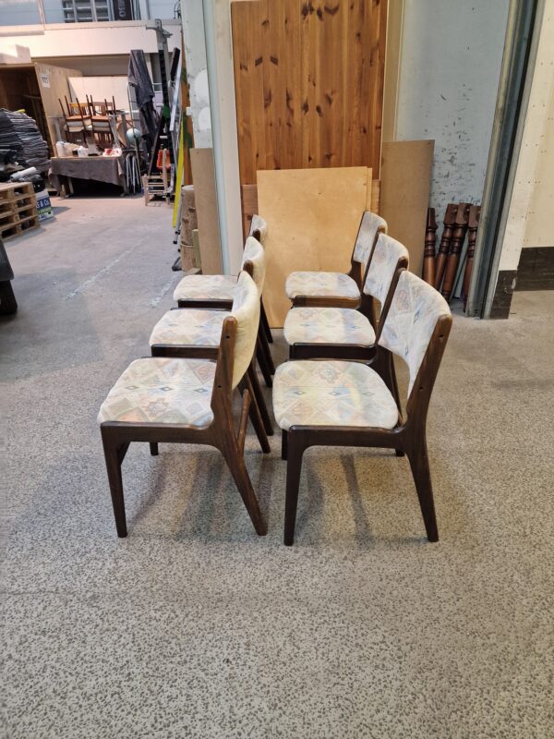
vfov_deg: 73.9
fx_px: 491
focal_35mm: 23
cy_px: 370
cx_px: 277
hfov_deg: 58.9
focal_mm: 6.4
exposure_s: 1/100
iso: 800
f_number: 1.8
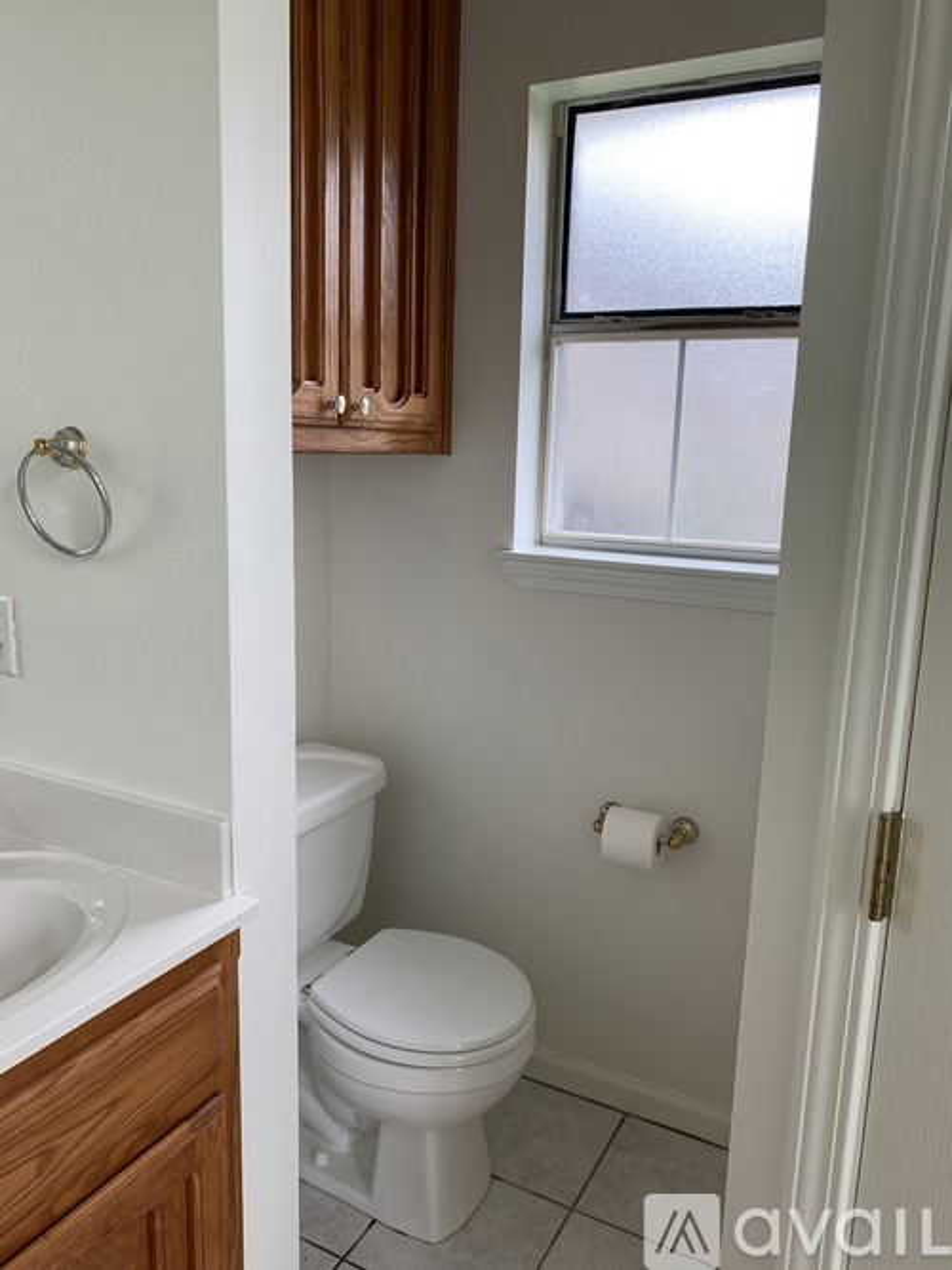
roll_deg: -1.3
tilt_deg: -9.5
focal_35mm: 26
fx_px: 954
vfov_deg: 67.3
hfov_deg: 53.0
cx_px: 476
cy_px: 635
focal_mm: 4.25
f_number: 1.8
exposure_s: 1/122
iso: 40
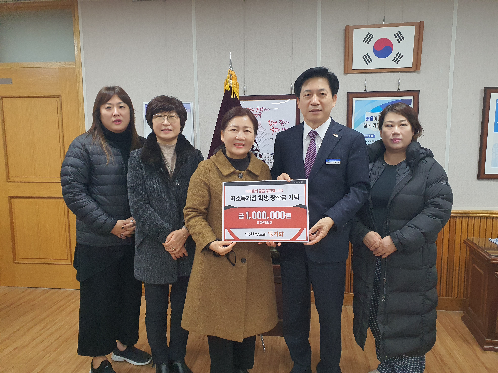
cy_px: 186
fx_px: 374
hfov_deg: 67.3
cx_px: 249
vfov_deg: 53.1
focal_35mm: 26
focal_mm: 4.3
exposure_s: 1/120
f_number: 2.4
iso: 250
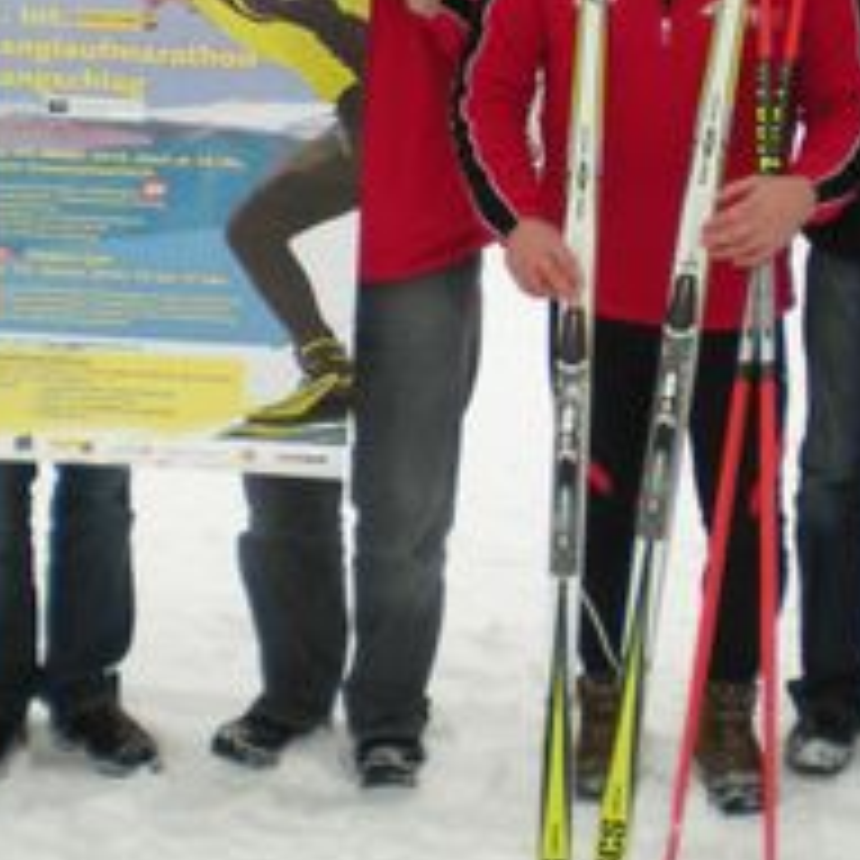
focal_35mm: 90
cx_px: 518
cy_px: 248
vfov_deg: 19.2
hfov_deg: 19.3
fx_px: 2530
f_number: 3.1
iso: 89
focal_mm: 6.3
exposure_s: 1/214
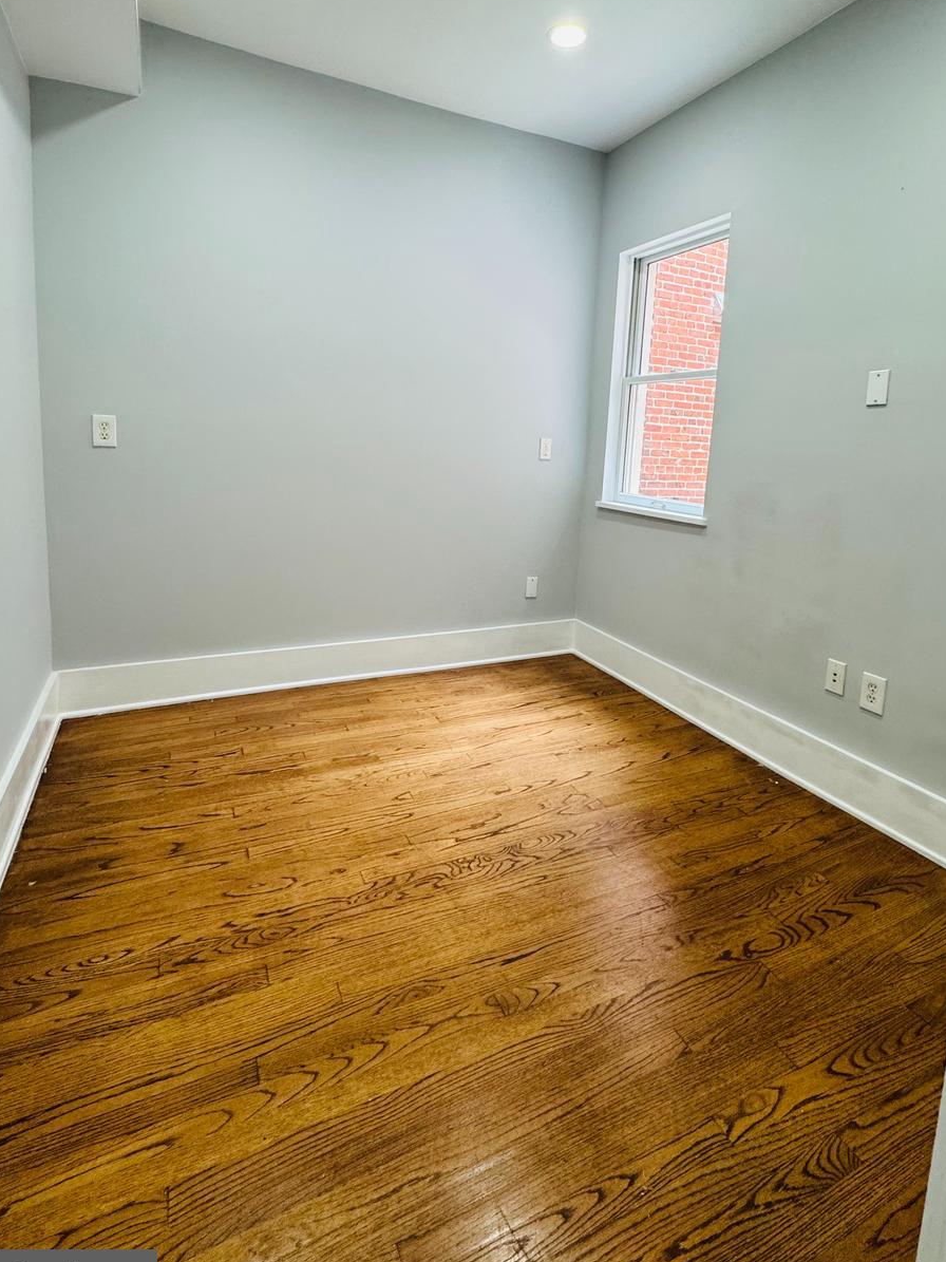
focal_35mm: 18
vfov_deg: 87.0
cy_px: 525
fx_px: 656
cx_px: 502
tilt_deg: -7.7
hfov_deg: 71.5
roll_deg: -1.7
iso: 200
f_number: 2.2
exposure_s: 1/120
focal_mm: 2.22
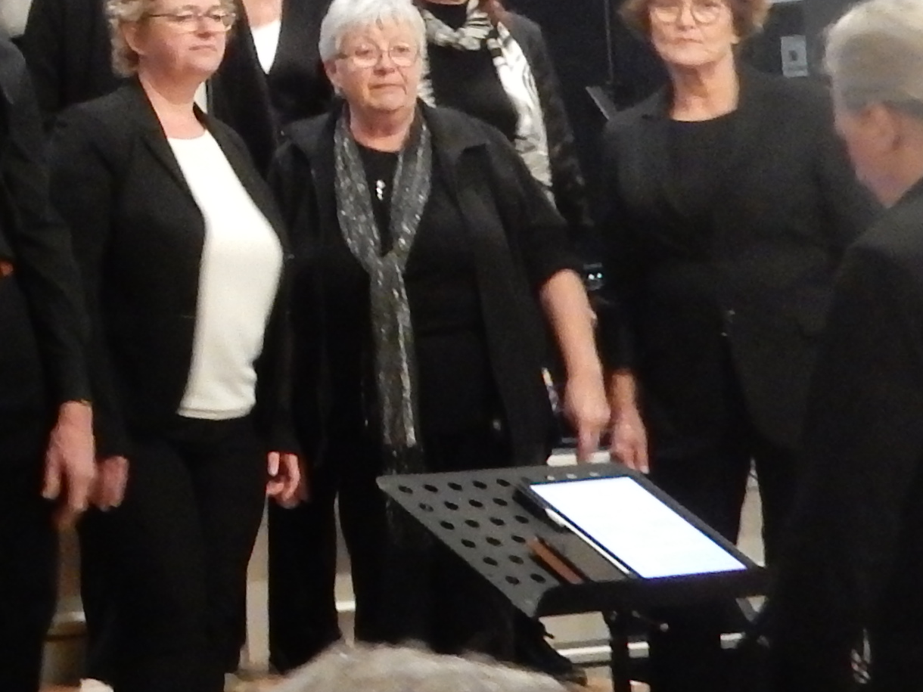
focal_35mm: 136
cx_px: -442
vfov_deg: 10.7
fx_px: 3626
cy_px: -172
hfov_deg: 13.7
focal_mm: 6.4
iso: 800
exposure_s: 1/8
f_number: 4
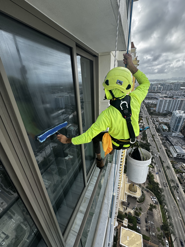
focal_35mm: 14
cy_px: 124
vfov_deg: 102.1
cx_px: 92
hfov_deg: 85.7
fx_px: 100
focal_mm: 2.22
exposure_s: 1/831
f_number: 2.2
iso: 50
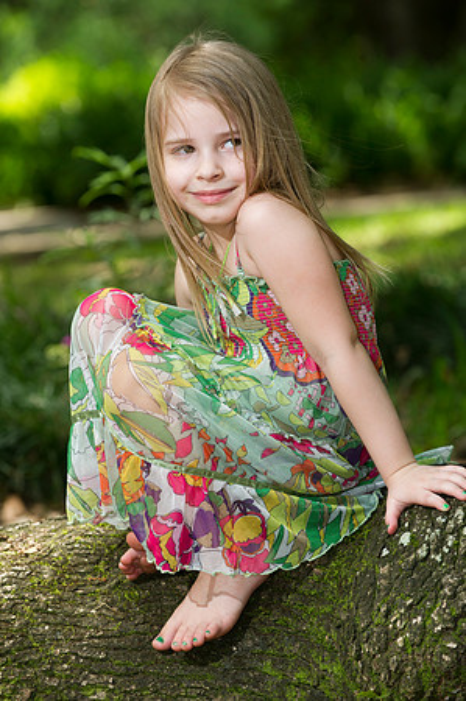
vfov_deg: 13.3
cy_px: 350
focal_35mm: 155
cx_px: 233
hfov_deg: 8.8
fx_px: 3016
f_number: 5
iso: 200
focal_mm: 155
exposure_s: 1/125
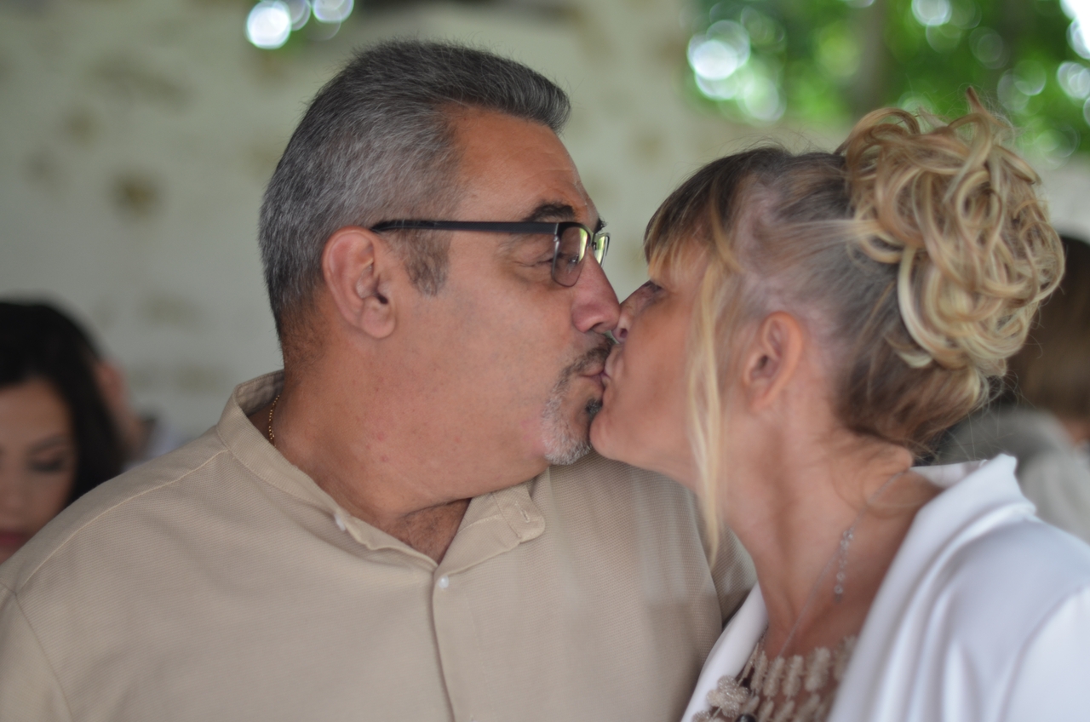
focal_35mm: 75
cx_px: 545
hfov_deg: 27.0
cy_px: 361
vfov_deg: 18.1
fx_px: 2266
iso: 200
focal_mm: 50
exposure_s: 1/50
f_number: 1.4
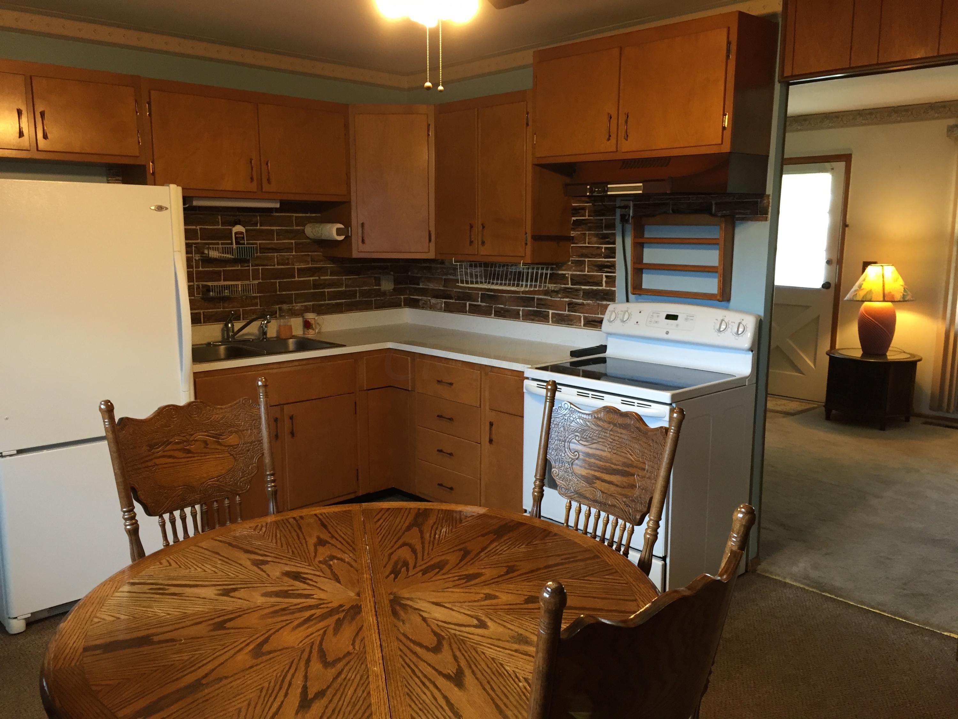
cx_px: 479
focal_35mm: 29
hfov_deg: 61.7
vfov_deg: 48.2
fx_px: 803
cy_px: 360
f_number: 2.2
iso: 100
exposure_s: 1/30
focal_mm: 4.15
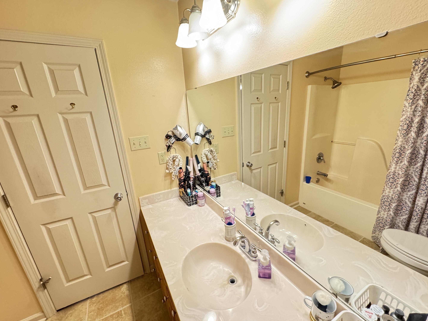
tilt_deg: -17.5
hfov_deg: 98.2
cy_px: 165
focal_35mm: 15
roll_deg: +2.9
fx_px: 185
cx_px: 219
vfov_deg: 81.7
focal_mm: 2.22
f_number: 2.2
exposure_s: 1/60
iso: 800
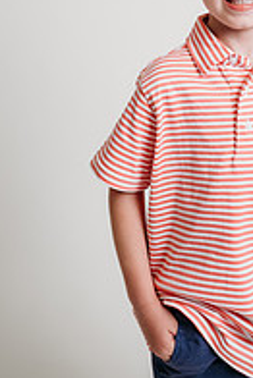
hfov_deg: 23.8
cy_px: -10
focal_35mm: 55
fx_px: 579
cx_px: 239
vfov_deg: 32.9
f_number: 2.8
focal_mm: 24
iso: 100
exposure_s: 1/200
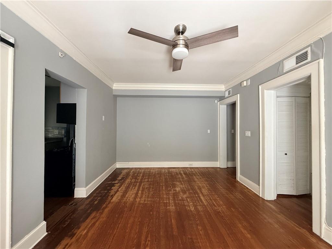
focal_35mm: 14
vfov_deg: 85.7
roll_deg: +0.5
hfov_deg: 102.1
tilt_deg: +0.8
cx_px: 166
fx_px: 134
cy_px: 124
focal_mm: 2.22
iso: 320
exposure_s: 1/60
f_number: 2.2
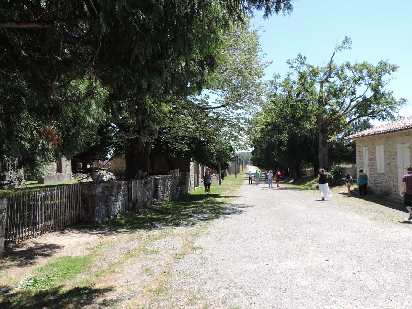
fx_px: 333
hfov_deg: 63.4
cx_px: 206
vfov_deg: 49.7
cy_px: 154
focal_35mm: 28
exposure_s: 1/400
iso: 80
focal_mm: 4.9
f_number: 3.1
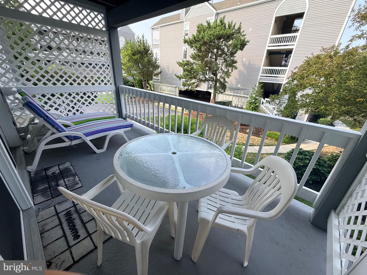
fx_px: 148
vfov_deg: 85.7
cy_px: 138
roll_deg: -4.2
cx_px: 184
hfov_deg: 102.1
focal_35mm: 14
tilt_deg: -24.4
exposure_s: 1/388
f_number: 2.2
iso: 50
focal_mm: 2.22
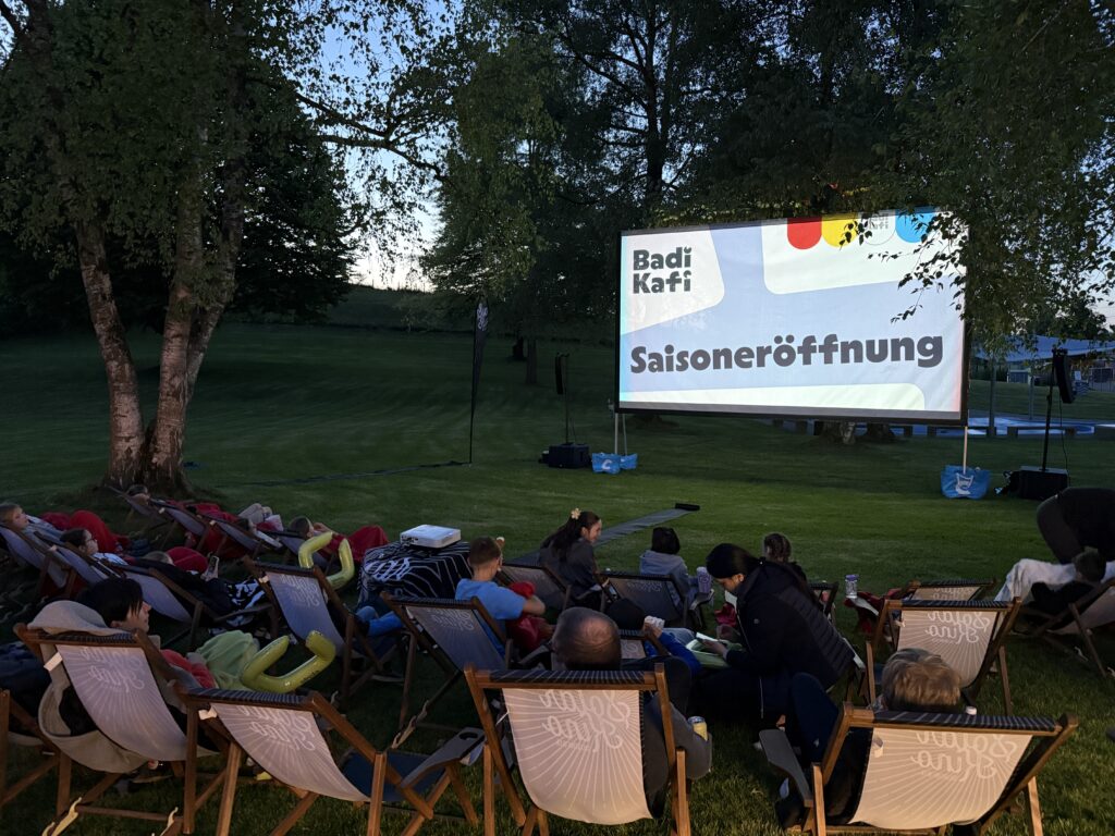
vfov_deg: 56.8
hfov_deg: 71.6
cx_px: 558
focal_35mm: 24
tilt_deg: -4.7
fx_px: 773
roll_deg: +0.7
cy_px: 418
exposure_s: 1/33
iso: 640
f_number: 1.78
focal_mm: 6.76
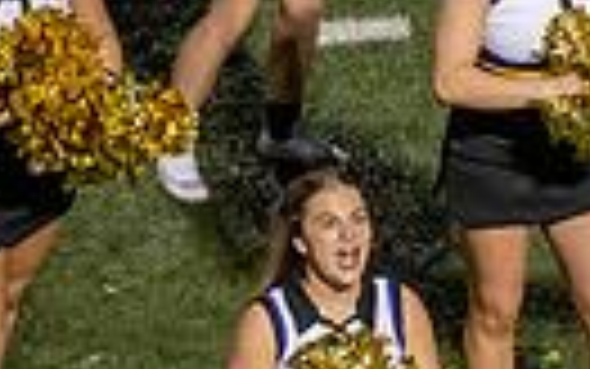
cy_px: 146
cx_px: 802
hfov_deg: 2.3
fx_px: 14558
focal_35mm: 905
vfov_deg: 1.5
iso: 4000
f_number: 3.2
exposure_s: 1/400
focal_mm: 200
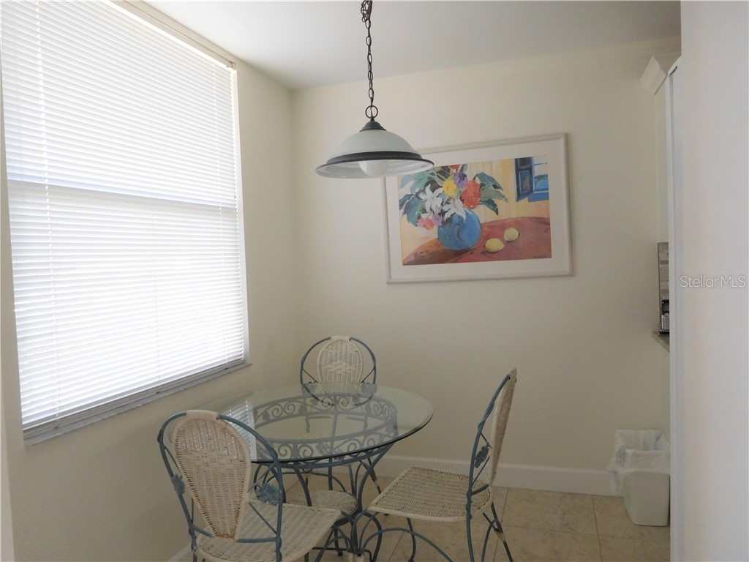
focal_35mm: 25
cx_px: 374
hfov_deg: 69.4
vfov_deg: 54.9
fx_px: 541
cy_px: 281
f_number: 3.4
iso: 320
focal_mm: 4.5
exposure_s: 1/30
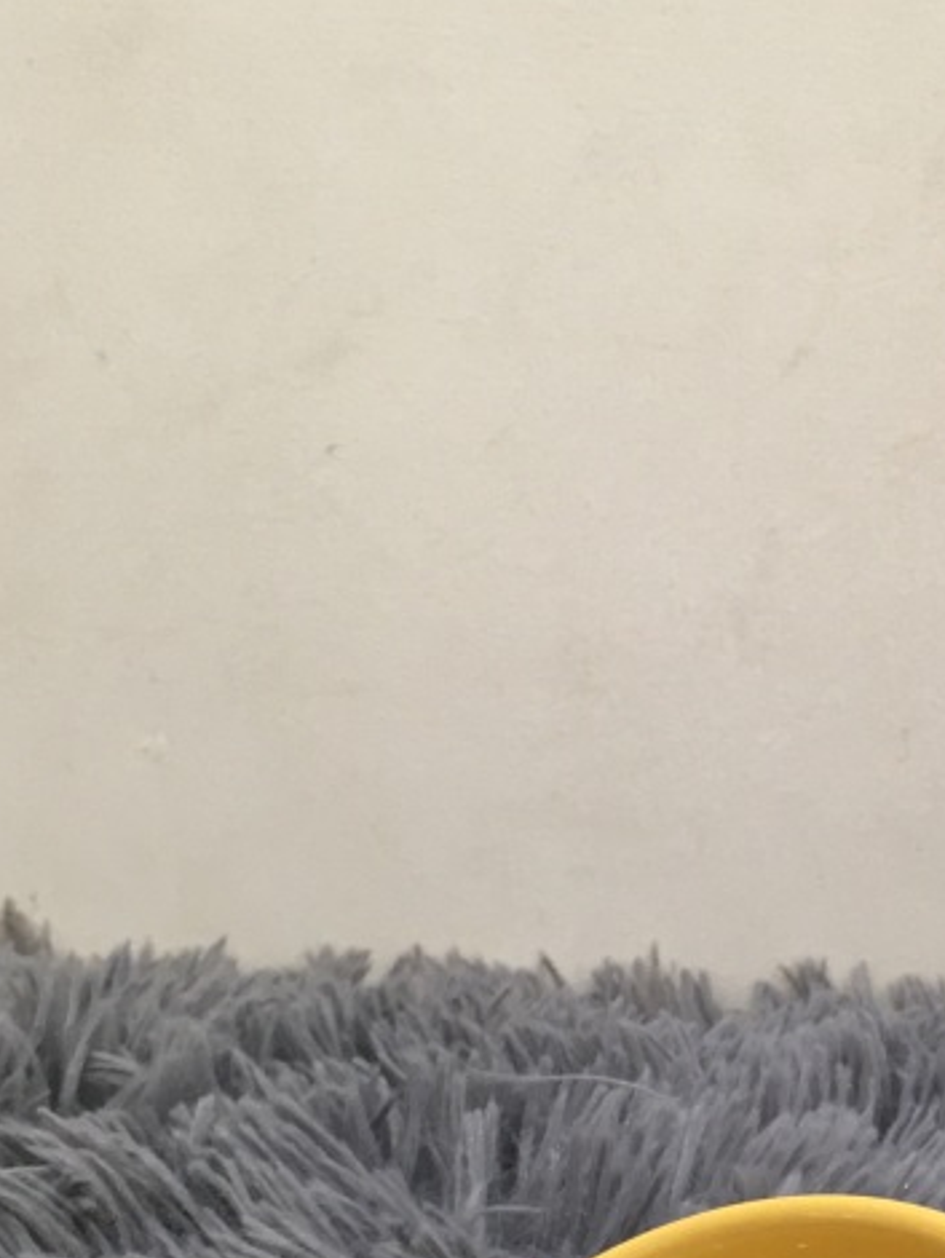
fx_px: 2691
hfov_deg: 19.4
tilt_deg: -17.2
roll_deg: -1.9
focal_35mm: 74
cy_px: 1063
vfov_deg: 25.7
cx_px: 921
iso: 100
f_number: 2.2
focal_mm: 4.15
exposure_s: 1/33
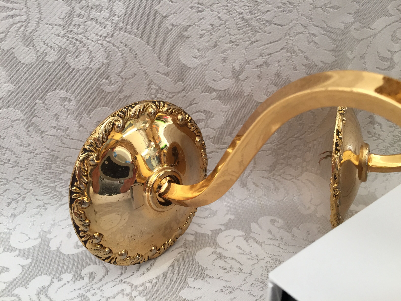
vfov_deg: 48.2
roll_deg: -0.7
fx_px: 336
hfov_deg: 61.7
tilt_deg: -24.7
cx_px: 200
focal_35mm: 29
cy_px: 150
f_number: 2.2
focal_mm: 4.15
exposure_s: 1/33
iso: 50
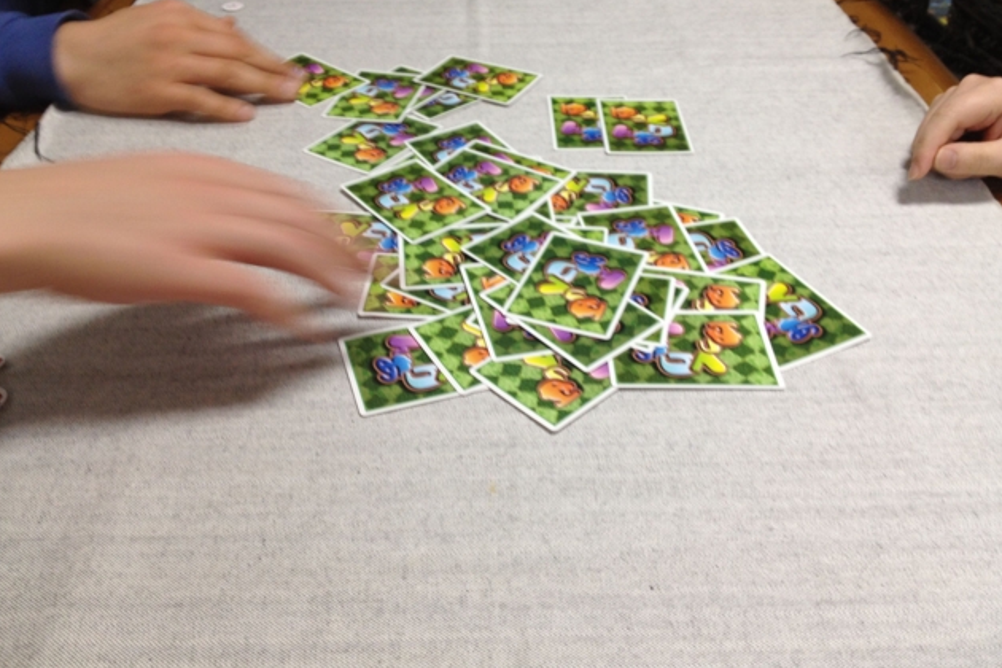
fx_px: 1030
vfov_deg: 35.9
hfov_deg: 51.9
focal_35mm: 37
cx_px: 504
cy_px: 302
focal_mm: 4.28
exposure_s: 1/20
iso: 100
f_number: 2.4
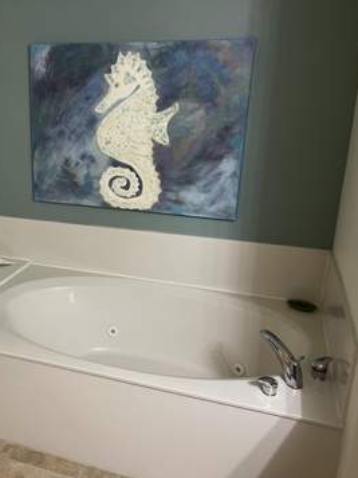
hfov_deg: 39.6
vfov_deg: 52.6
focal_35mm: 35
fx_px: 483
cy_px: 240
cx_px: 88
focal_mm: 5.7
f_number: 1.5
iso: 250
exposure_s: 1/60
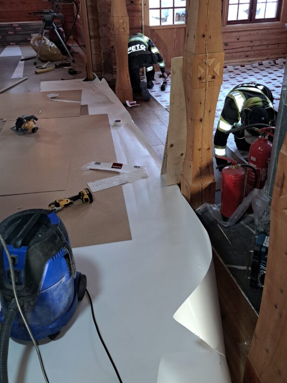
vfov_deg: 59.5
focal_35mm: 30
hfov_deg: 46.8
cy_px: 154
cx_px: 142
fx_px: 332
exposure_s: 1/50
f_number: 1.8
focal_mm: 5.23
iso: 200
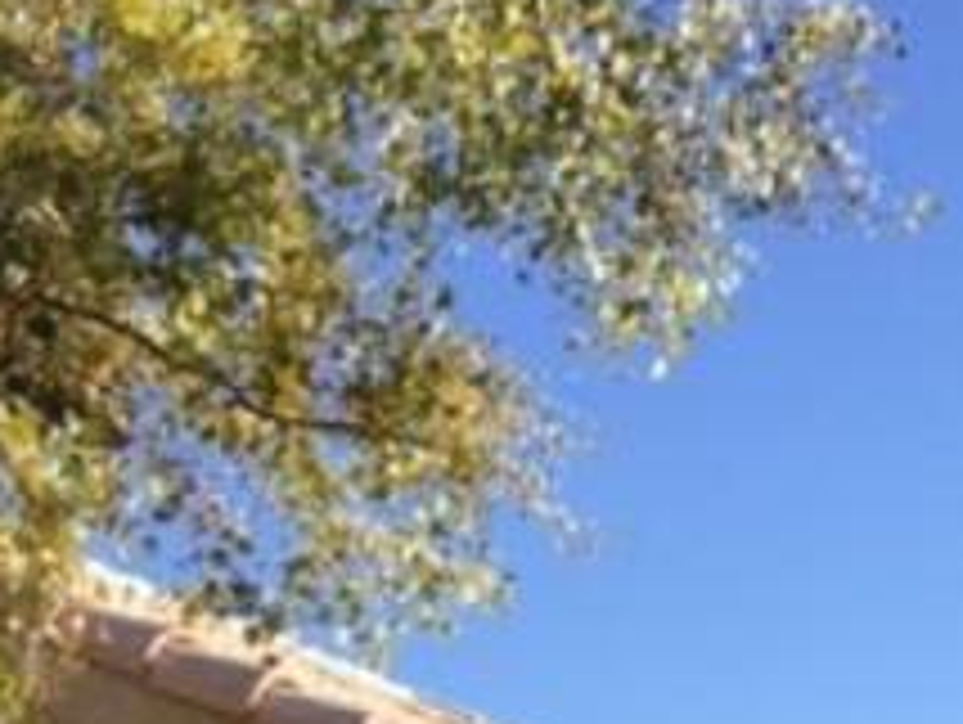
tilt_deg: -2.8
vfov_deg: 12.5
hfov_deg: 18.5
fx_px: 2896
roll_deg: -1.2
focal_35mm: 104
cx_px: 922
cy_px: 1466
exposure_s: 1/686
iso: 25
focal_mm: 4.15
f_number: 2.2
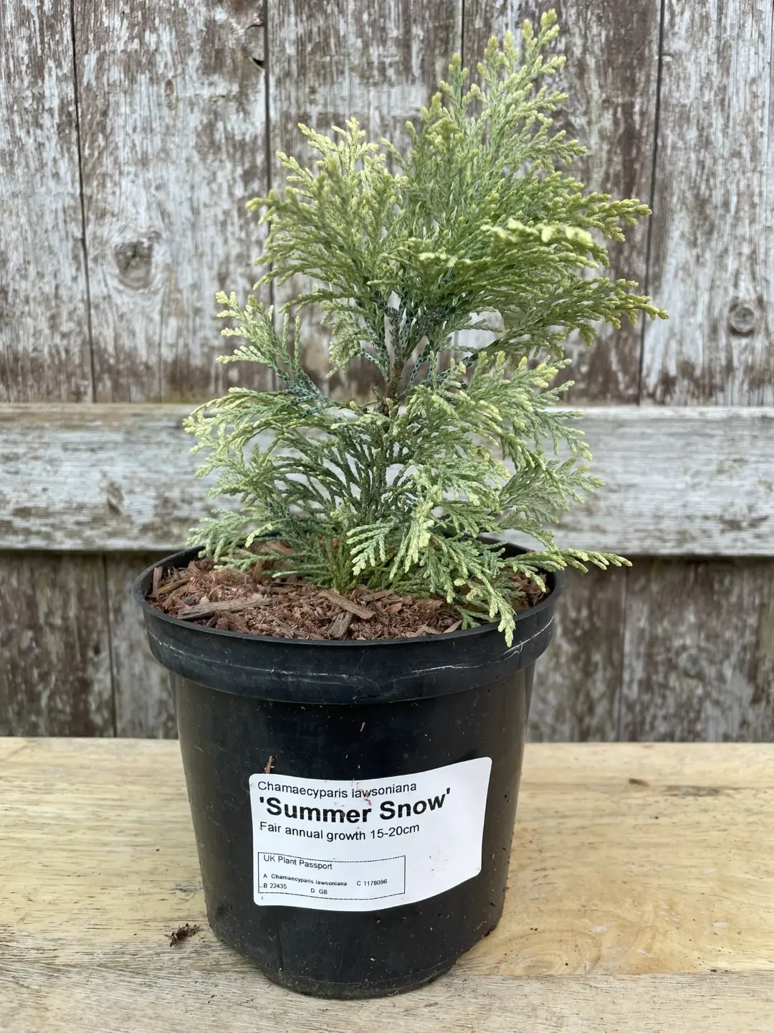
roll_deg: -1.6
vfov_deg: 67.3
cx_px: 387
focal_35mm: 26
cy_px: 516
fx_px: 775
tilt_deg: -11.3
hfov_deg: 53.1
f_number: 1.6
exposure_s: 1/121
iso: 40
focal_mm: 4.2
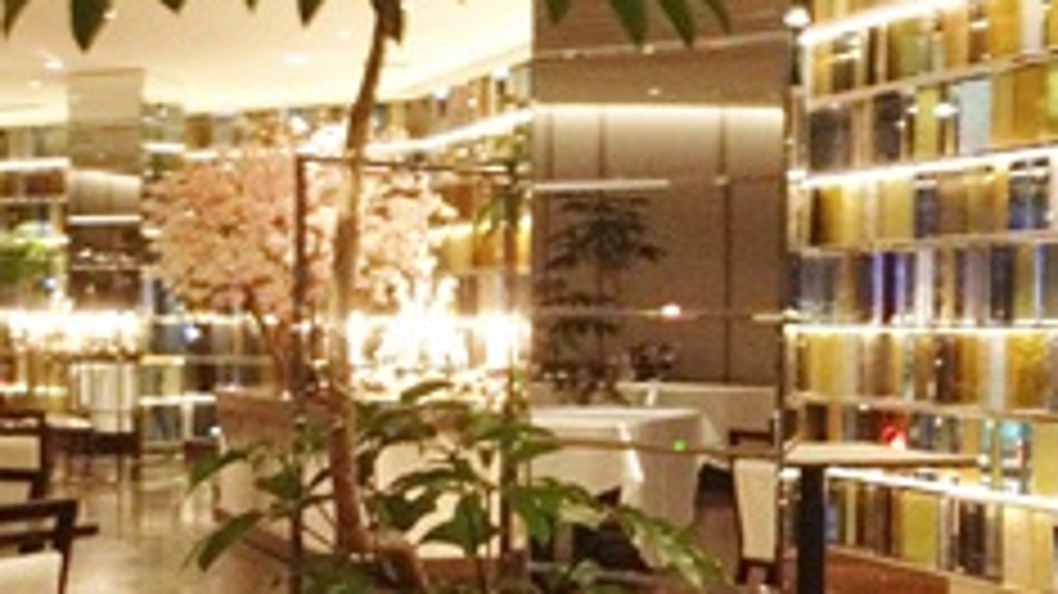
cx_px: 792
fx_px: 2272
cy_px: 385
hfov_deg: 25.9
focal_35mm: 81
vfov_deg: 14.9
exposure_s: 1/17
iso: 400
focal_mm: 4.28
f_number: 2.4
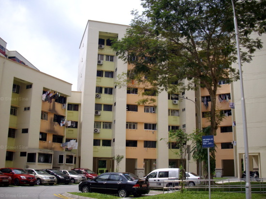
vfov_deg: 38.6
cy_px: 100
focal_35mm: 37
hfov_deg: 50.2
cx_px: 133
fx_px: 284
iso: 80
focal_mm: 6.2
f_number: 5.6
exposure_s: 1/320
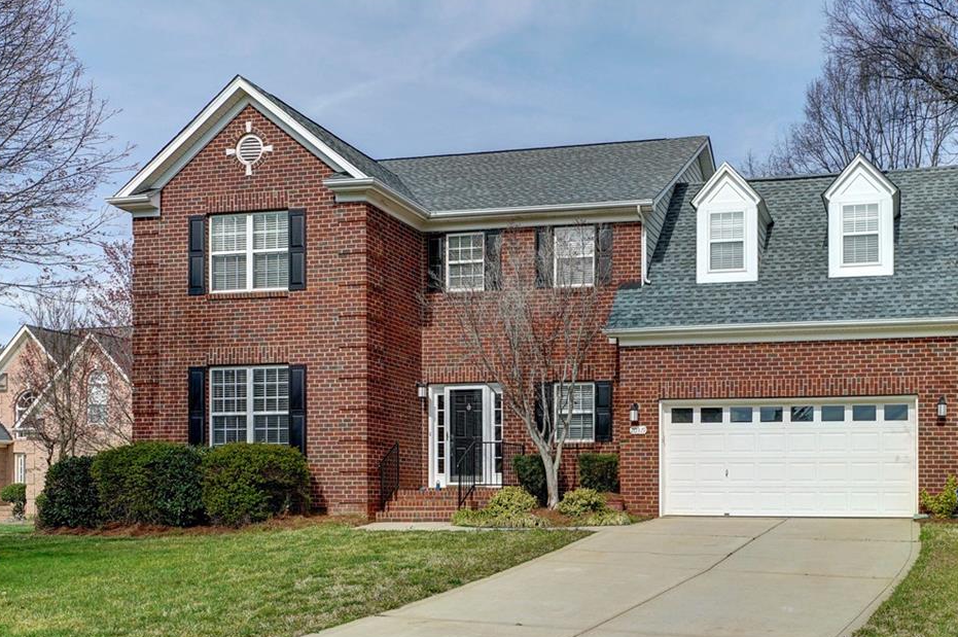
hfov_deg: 57.2
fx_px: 877
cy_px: 342
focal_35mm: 33
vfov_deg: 39.9
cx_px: 515
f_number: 6.3
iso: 320
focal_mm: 30
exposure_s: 1/1600
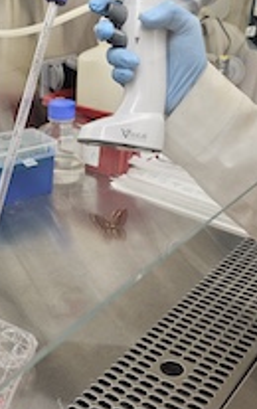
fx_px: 525
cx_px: 43
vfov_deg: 42.5
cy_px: 225
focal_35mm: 47
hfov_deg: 26.9
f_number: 1.7
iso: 80
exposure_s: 1/120
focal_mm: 6.3
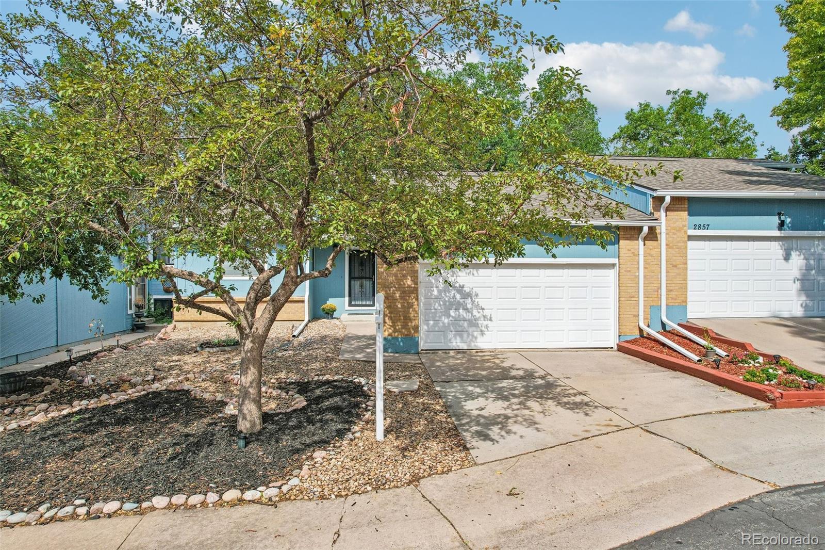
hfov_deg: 78.6
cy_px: 275
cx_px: 412
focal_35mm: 22
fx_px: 504
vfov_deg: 57.2
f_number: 2.8
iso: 110
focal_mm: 8.4
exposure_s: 1/2000
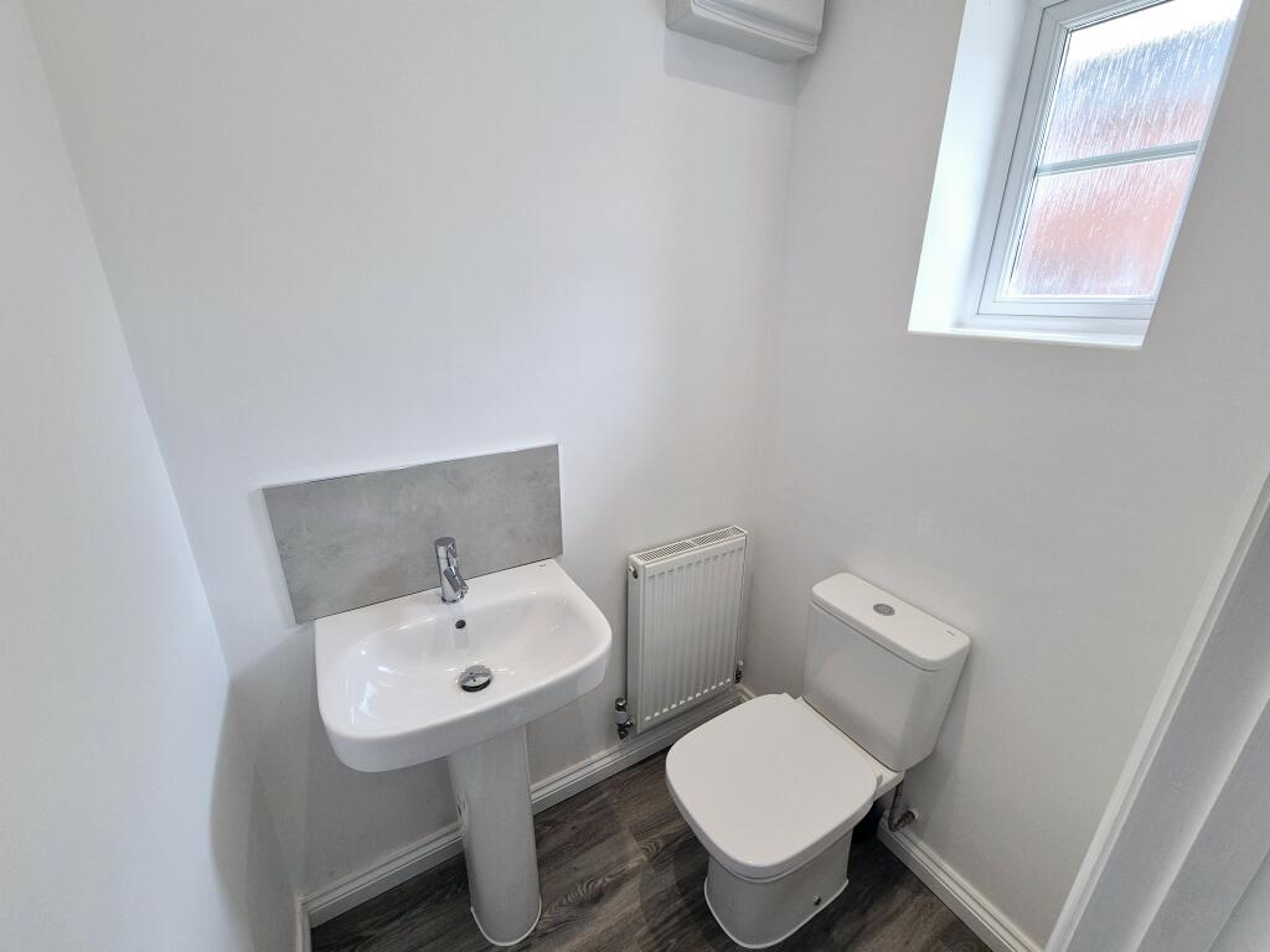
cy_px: 476
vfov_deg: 89.9
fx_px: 477
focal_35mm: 13
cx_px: 635
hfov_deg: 106.2
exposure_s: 1/145
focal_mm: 2.2
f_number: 2.2
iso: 50
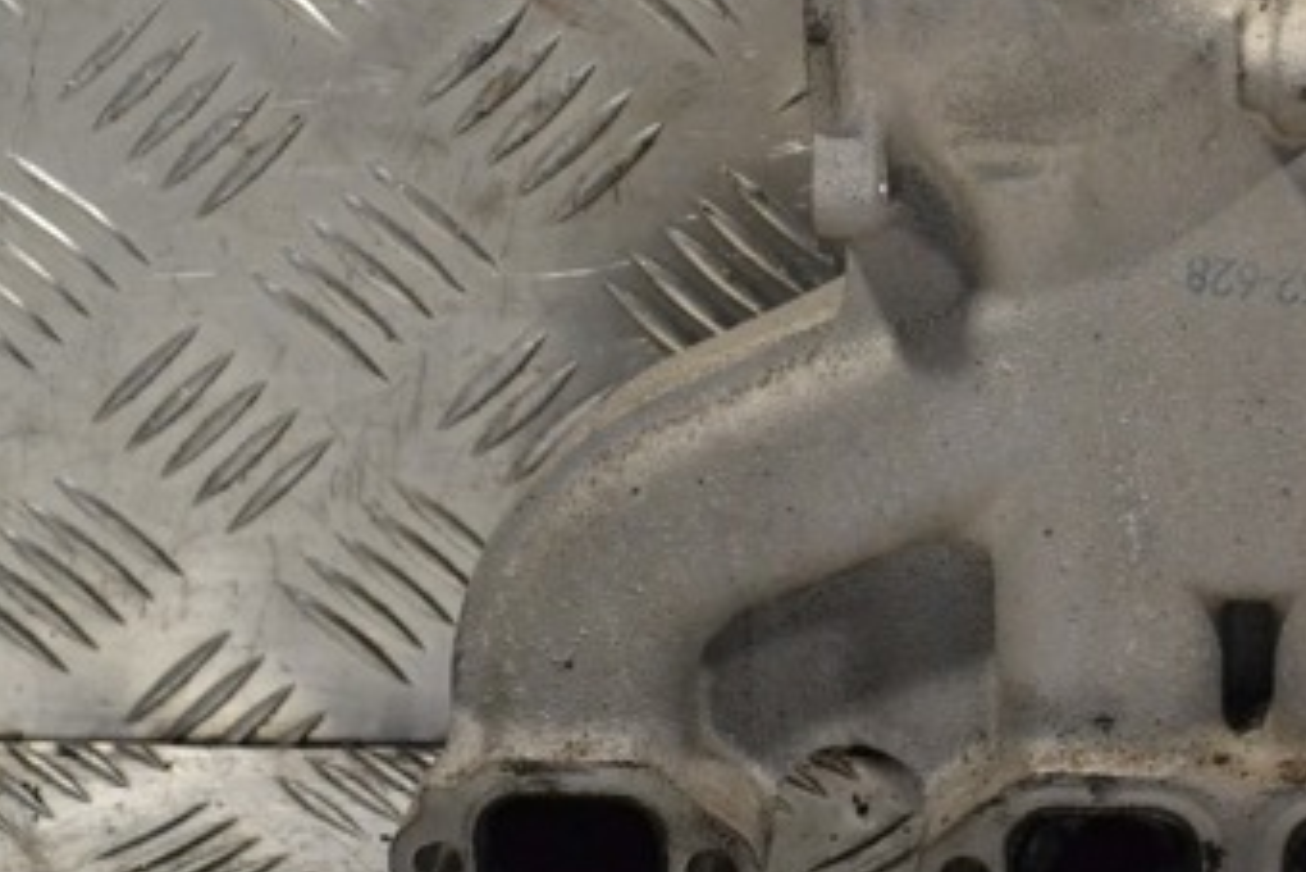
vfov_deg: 9.7
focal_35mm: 141
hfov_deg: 14.4
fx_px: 5117
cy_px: 327
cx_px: 1160
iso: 3200
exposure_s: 1/320
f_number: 9
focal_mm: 50
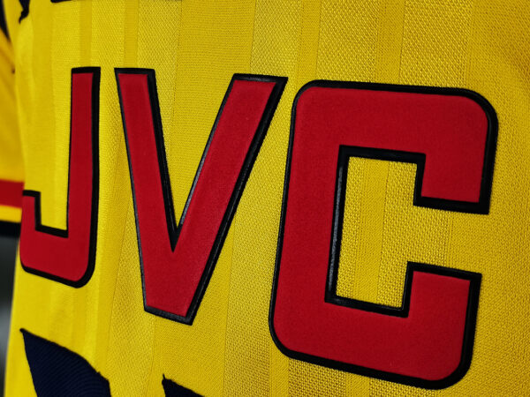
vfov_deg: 29.7
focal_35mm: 49
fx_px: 750
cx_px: 265
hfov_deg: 38.9
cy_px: 198
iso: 125
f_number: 1.8
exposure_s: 1/120
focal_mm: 5.58
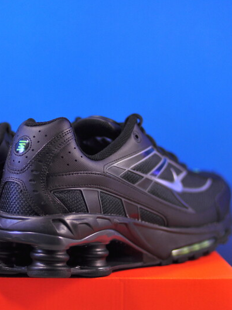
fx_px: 975
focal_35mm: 109
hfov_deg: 13.5
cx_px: 44
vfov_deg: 18.1
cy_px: 155
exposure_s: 1/320
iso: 250
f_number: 2
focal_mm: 50
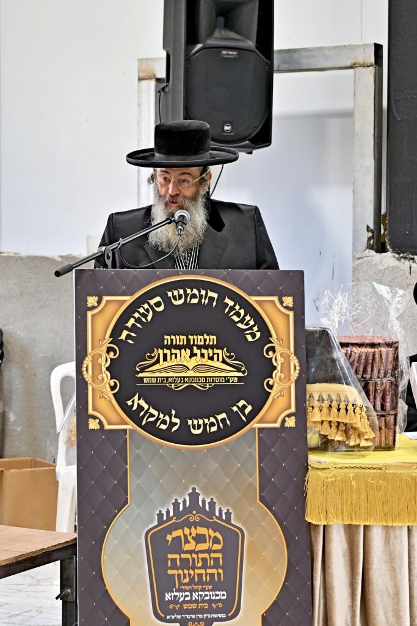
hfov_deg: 16.3
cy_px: 313
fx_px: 1459
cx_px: 208
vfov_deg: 24.2
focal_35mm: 84
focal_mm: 56
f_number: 4
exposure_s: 1/250
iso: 500
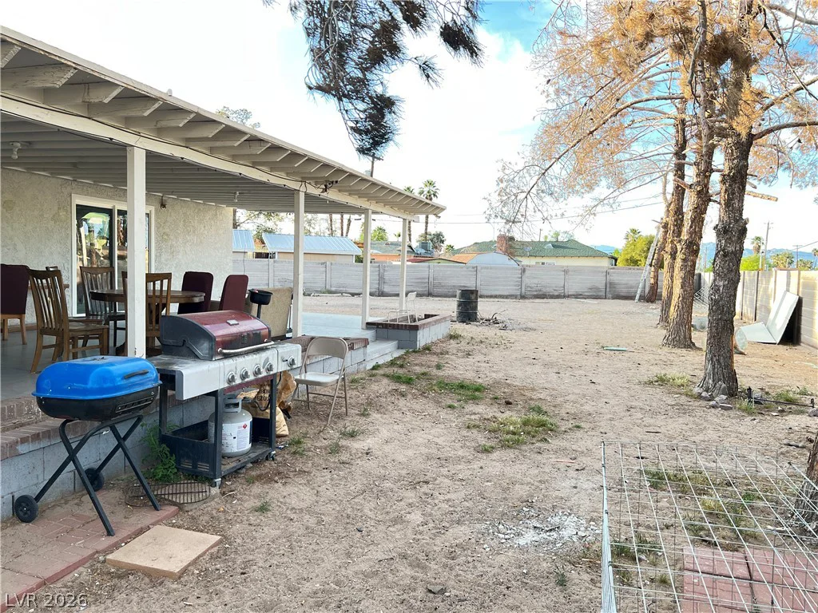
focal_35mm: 26
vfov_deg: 53.1
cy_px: 306
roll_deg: -1.0
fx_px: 614
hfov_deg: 67.3
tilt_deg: -3.1
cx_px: 409
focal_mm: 5.7
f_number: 1.5
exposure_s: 1/181
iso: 50
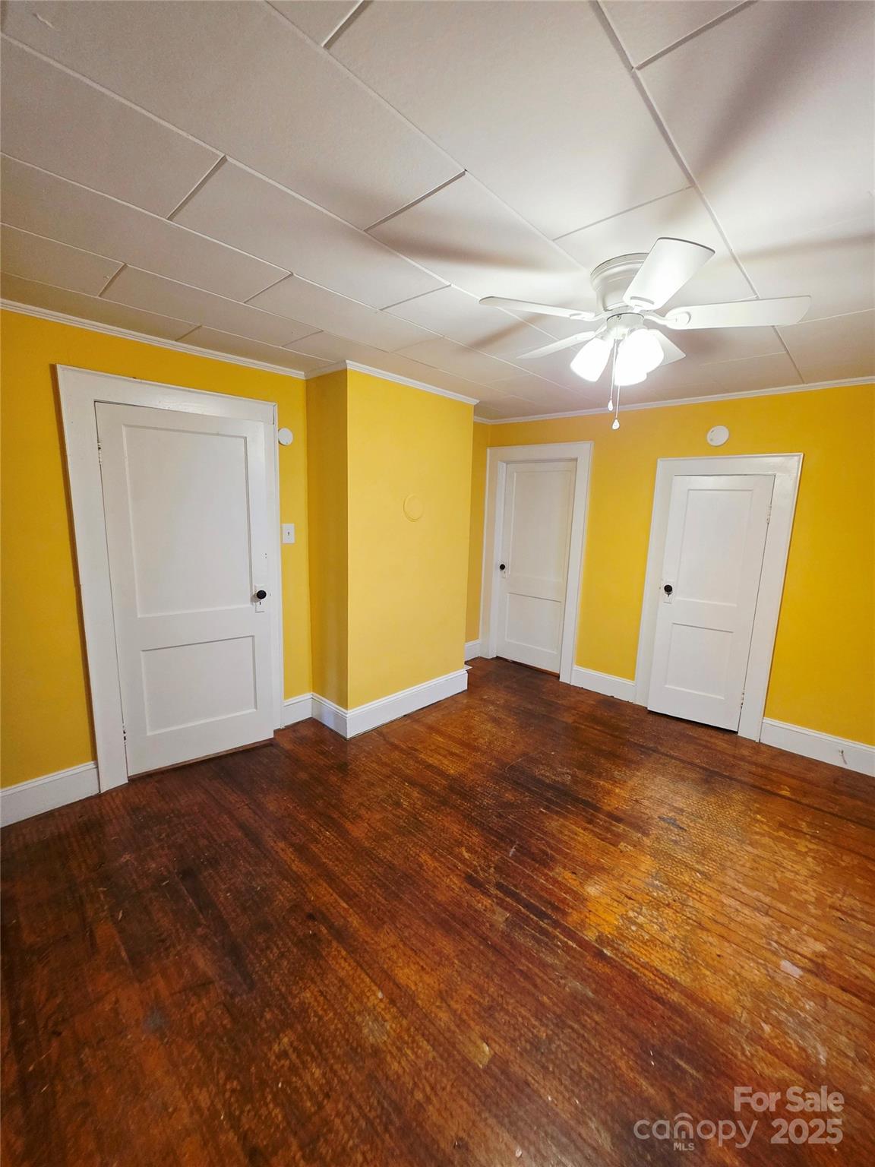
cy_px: 584
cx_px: 438
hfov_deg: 89.9
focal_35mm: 13
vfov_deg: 106.2
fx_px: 438
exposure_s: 1/60.2
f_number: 1.9
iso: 400
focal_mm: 2.2
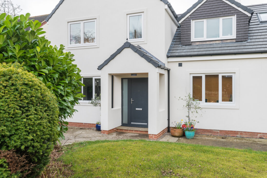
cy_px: 89
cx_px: 134
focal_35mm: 30
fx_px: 223
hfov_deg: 61.9
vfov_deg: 43.6
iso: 200
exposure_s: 1/60
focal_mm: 30
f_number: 9
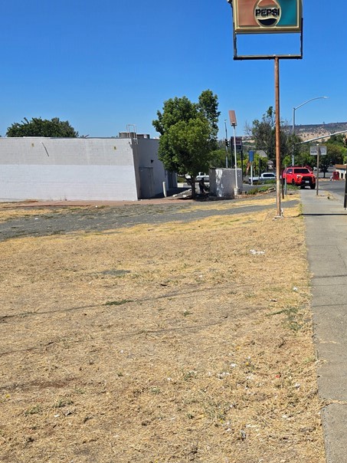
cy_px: 331
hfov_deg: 35.5
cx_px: 282
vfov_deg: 46.6
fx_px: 521
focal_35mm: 39
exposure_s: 1/1160
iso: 12
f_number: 1.7
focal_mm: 6.3
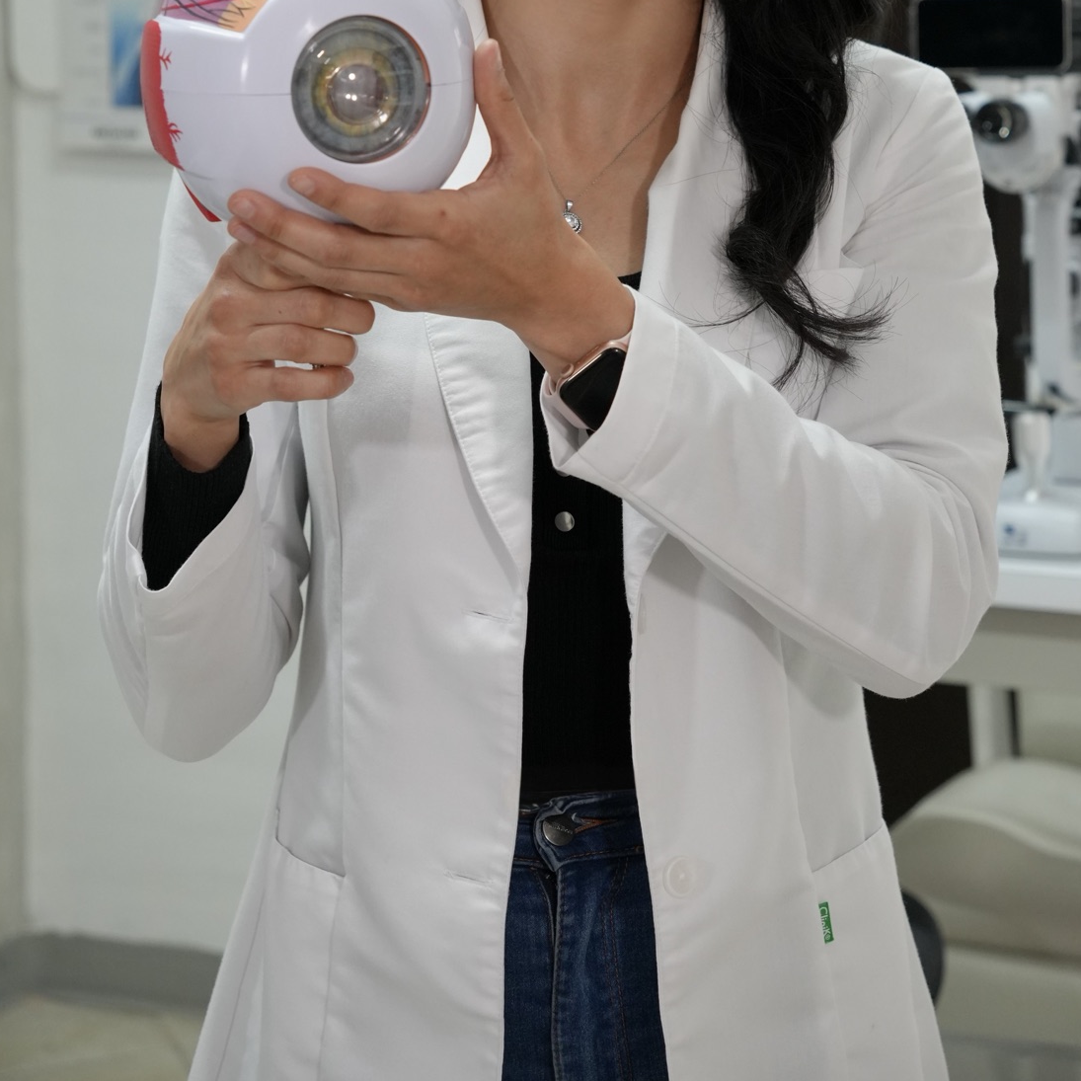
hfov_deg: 19.4
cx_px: 579
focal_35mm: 89
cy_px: 201
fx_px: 3154
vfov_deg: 19.2
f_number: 4
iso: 1000
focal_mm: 42.6
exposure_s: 1/160
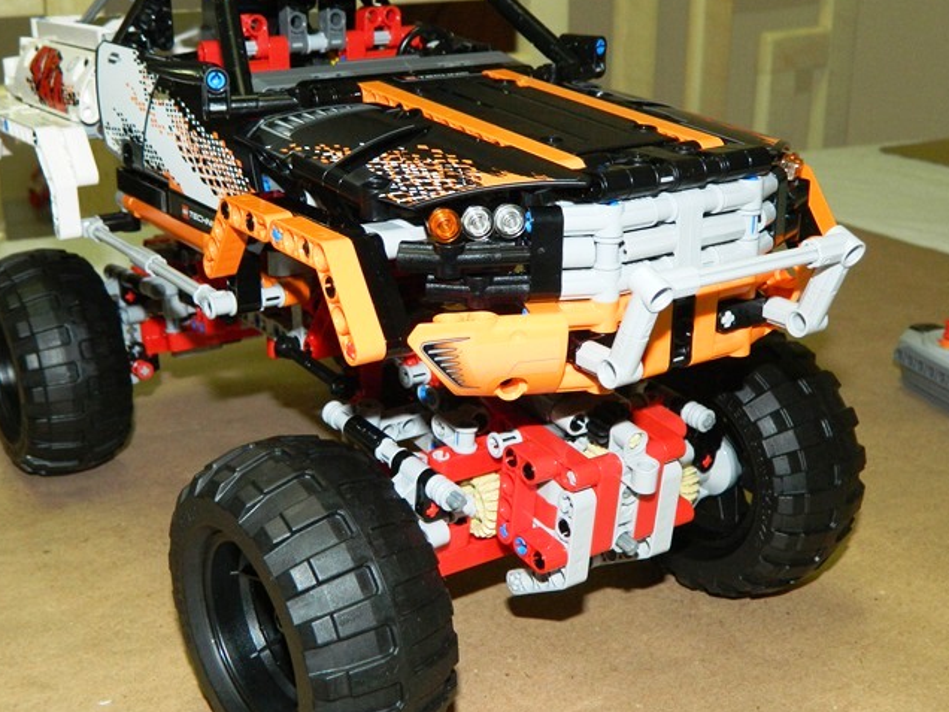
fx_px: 1206
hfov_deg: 42.9
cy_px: 330
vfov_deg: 32.9
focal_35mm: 44
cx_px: 434
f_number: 3.3
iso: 200
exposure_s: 1/40
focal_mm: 6.2
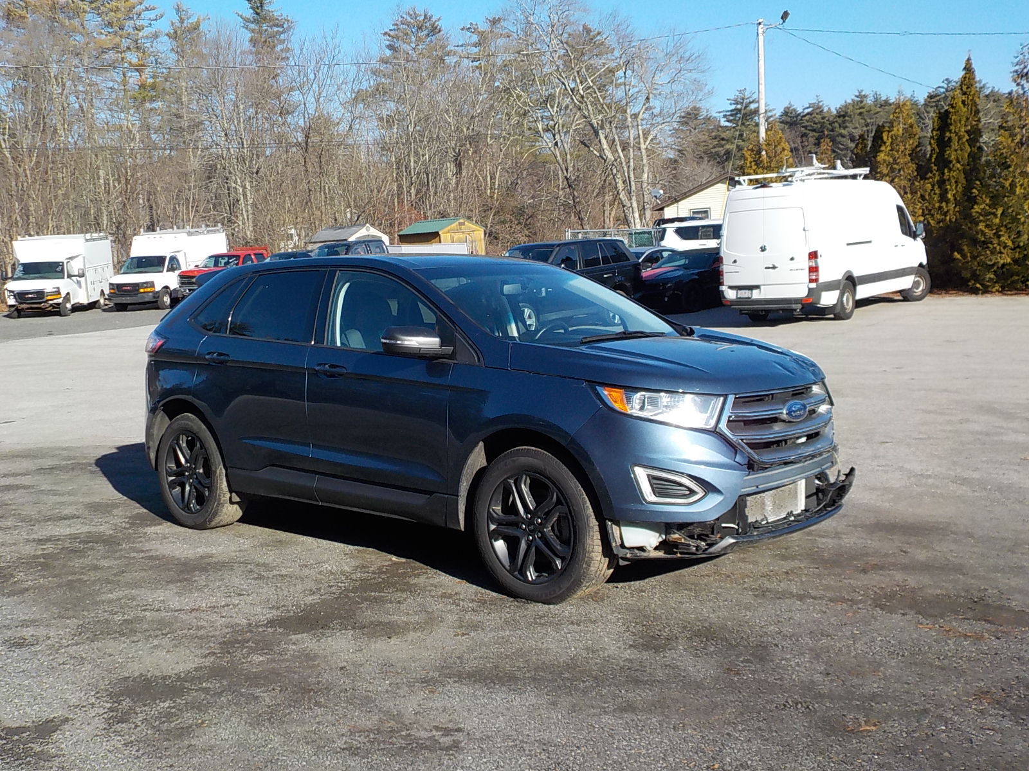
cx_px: 514
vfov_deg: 37.7
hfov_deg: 49.0
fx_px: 1130
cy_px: 386
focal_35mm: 38
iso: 125
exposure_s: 1/800
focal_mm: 5.2
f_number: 3.7
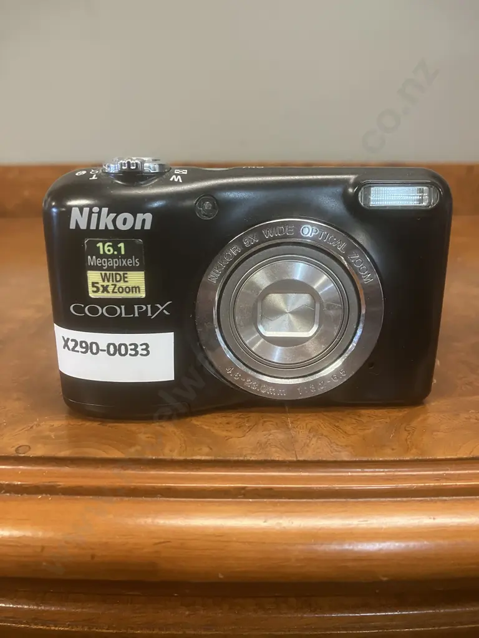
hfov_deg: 49.7
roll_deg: -1.3
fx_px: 517
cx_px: 240
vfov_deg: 63.4
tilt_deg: -18.1
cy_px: 319
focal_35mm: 28
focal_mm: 3.99
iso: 320
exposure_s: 1/50
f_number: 1.8
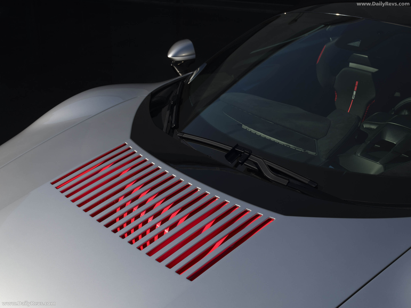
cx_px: 206
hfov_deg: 42.1
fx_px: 534
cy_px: 154
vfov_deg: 32.2
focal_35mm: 45
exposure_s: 1/640
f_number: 11
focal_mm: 57.5
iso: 400
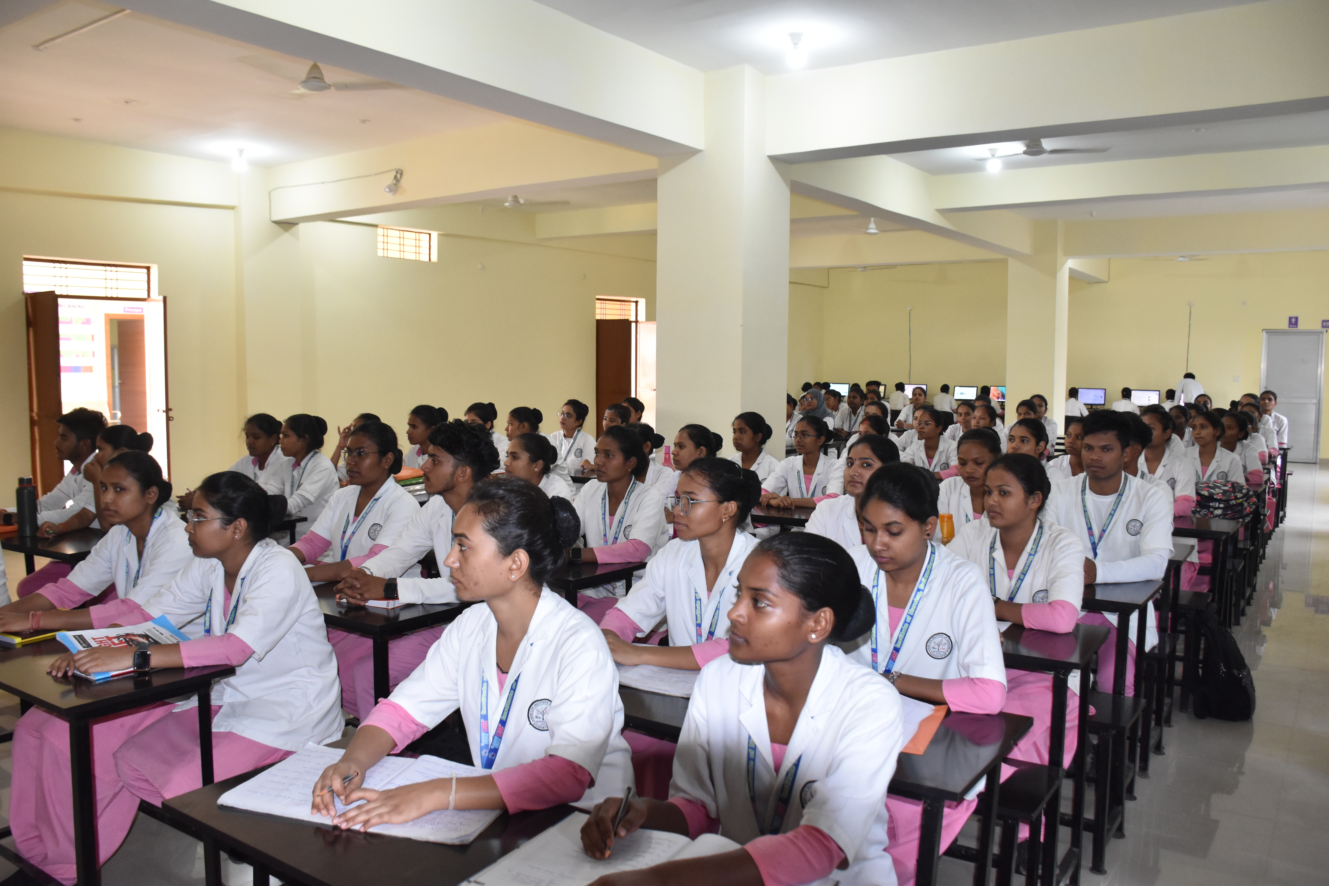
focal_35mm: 27
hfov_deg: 67.4
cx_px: 664
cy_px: 443
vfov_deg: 47.9
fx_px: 997
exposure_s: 1/80
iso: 1600
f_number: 5
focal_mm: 18
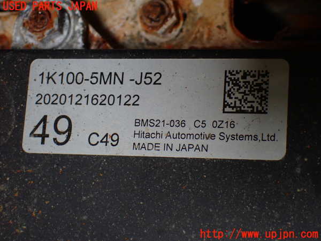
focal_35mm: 88
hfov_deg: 22.3
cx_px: 160
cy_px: 120
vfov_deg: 16.8
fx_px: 816
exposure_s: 1/200
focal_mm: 15.66
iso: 800
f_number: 4.5
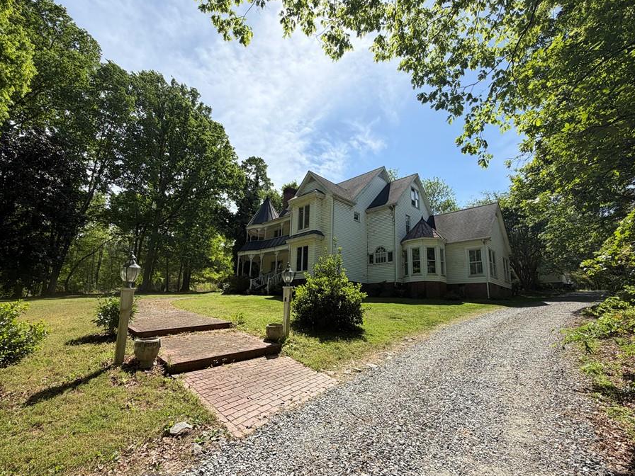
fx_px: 294
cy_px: 256
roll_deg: -2.8
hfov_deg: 94.5
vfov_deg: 78.0
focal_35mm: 16
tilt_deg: +9.8
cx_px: 316
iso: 25
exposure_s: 1/770
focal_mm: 2.22
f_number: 2.2
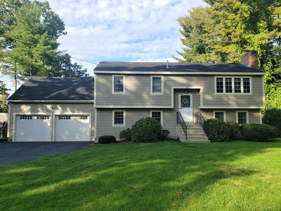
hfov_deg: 67.3
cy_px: 106
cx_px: 140
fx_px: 211
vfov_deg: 53.1
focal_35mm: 26
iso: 50
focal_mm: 4.3
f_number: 2.4
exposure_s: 1/640
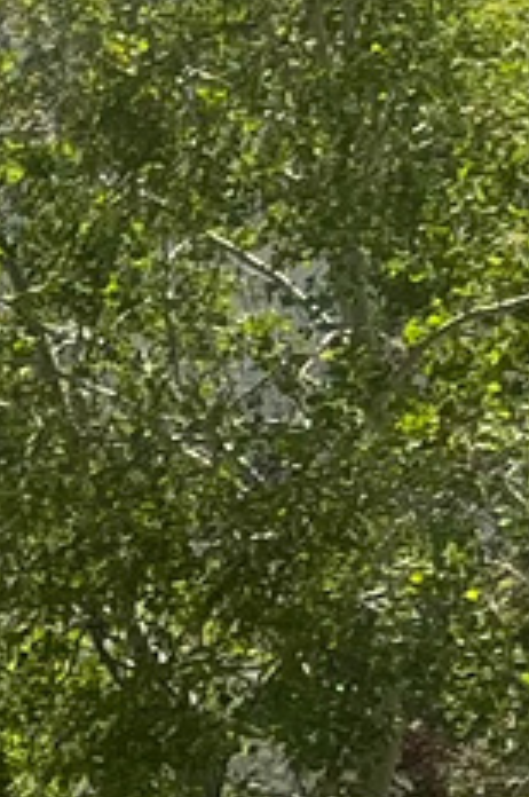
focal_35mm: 239
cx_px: -1886
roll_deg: +1.4
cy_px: 433
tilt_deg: -1.8
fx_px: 5283
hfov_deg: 4.9
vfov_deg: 8.6
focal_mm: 5.1
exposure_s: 1/3413
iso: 50
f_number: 1.6
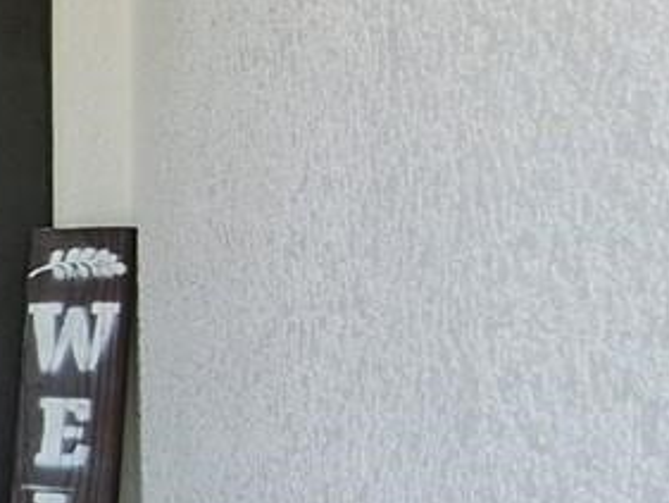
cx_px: -721
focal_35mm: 74
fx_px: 1431
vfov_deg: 19.7
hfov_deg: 17.4
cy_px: 396
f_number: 2.2
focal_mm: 1.74
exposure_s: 1/120
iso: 50
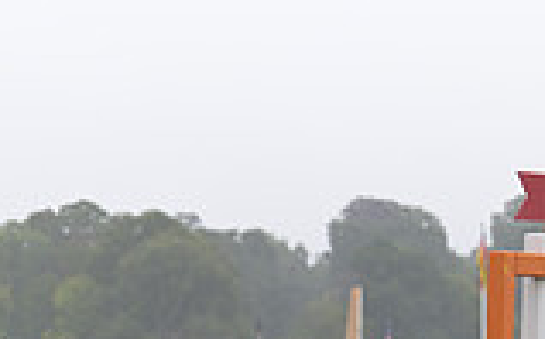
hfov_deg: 7.8
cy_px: 471
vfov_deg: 5.0
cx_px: -446
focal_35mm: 261
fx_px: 3873
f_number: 5.6
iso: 640
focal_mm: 70
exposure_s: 1/800
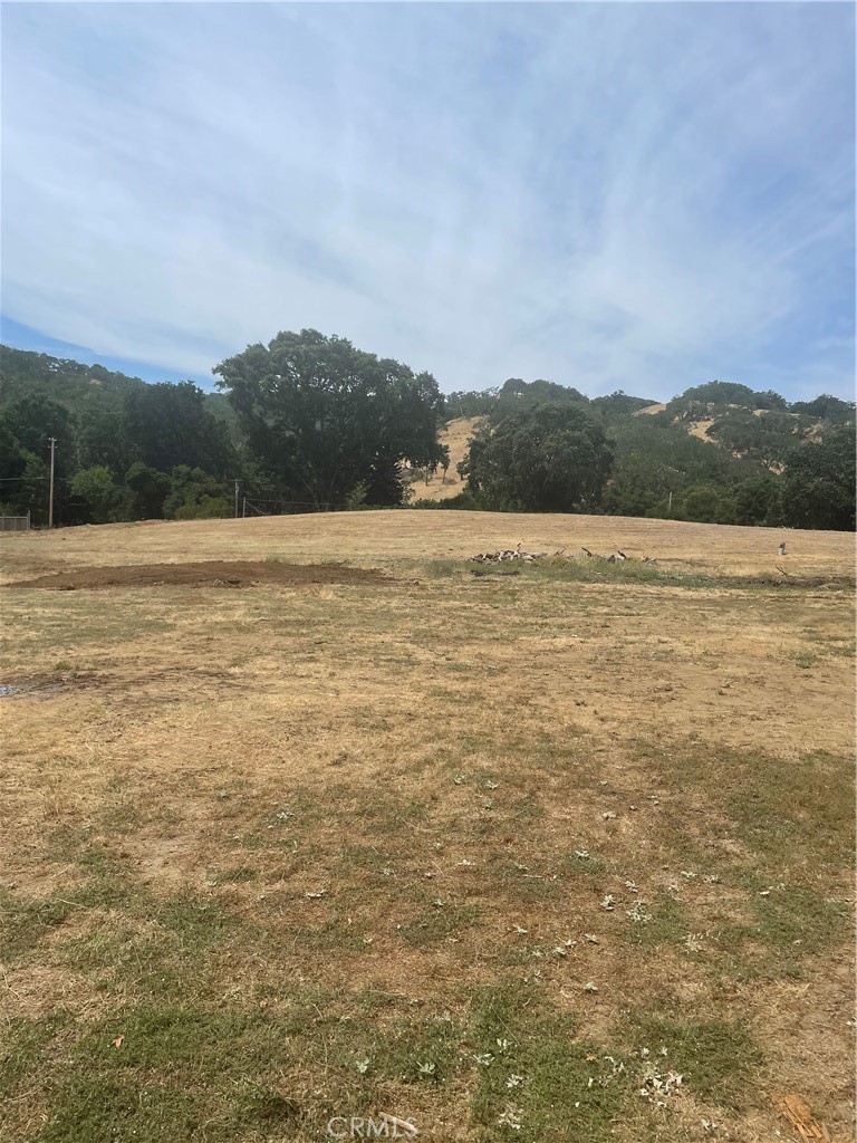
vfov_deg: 67.3
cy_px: 572
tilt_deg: -1.6
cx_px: 428
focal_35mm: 26
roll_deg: -2.3
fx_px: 858
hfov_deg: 53.1
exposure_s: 1/5051
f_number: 1.6
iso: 32
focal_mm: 4.2
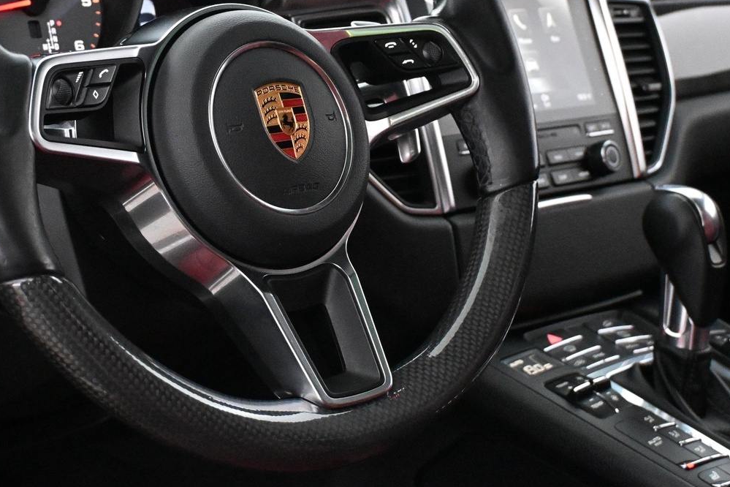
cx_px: 256
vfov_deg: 18.2
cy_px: 105
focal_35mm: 74
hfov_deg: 27.1
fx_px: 1505
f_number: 4.8
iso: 8000
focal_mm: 30.5
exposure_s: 1/60
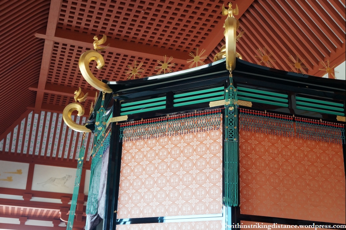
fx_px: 475
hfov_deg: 40.0
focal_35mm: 50
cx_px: 173
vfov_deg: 27.2
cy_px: 115
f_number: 4.5
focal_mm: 33
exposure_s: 1/160
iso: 1250
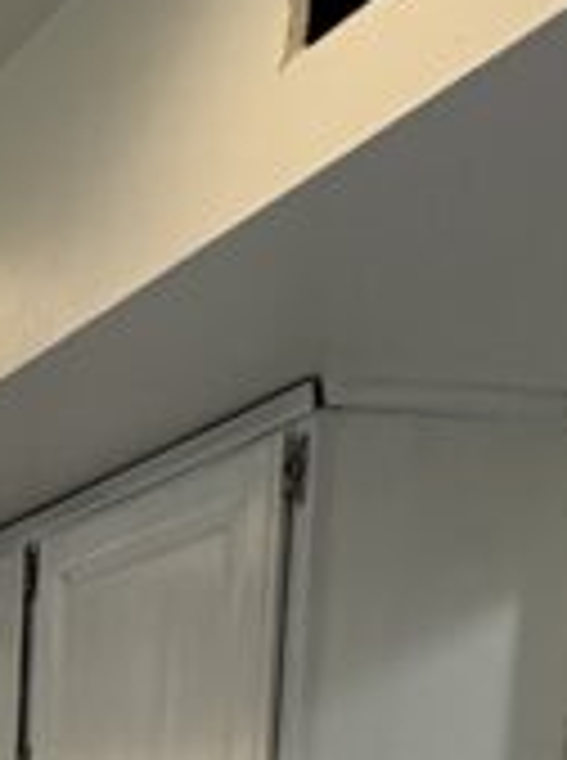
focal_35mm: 85
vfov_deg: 20.0
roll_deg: -3.1
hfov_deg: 13.9
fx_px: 1863
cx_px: -662
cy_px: 1129
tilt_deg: -4.0
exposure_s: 1/60
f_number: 2.2
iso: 125
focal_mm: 2.22
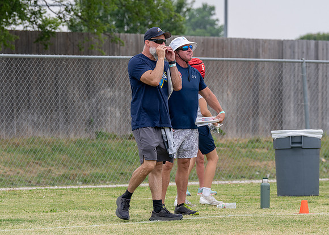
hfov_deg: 8.0
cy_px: 111
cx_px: 163
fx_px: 2347
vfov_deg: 5.7
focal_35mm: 251
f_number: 7.1
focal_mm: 200
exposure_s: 1/250
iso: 100
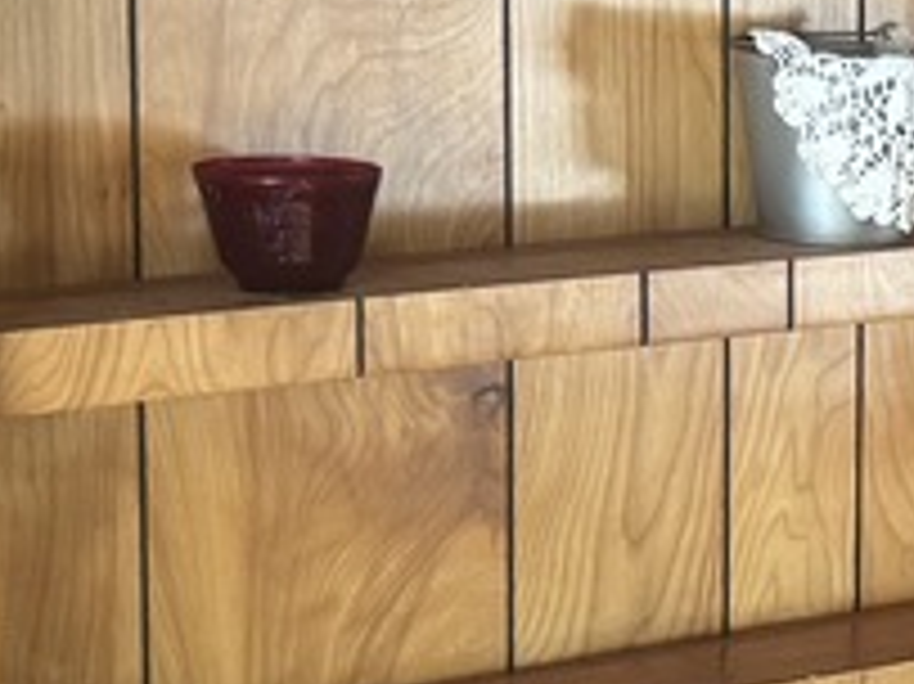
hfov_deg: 10.5
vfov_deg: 8.7
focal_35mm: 170
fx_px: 4486
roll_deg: -4.3
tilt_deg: -13.2
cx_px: 1932
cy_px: 630
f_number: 1.78
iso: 200
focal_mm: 6.76
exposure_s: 1/119
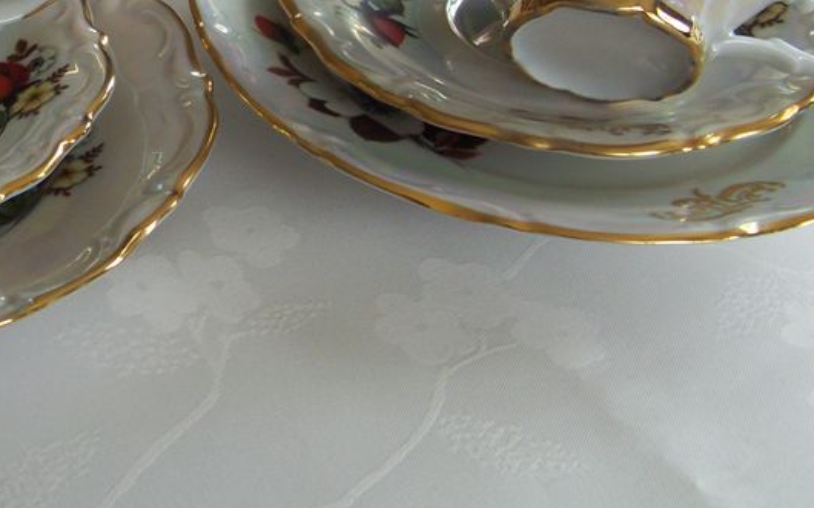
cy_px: 109
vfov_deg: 17.9
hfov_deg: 28.0
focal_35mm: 72
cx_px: 170
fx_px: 1597
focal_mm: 5.85
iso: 112
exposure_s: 1/30
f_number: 2.8
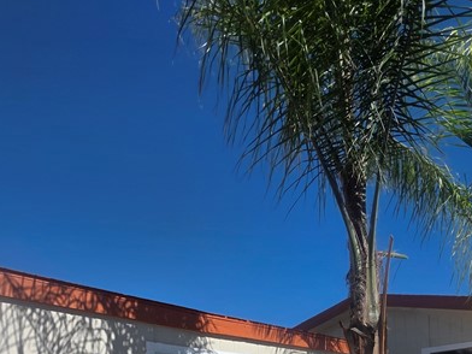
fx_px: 464
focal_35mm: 34
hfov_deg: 53.9
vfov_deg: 34.9
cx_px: 243
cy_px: 405
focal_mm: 2.2
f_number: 1.9
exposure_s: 1/3483
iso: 40
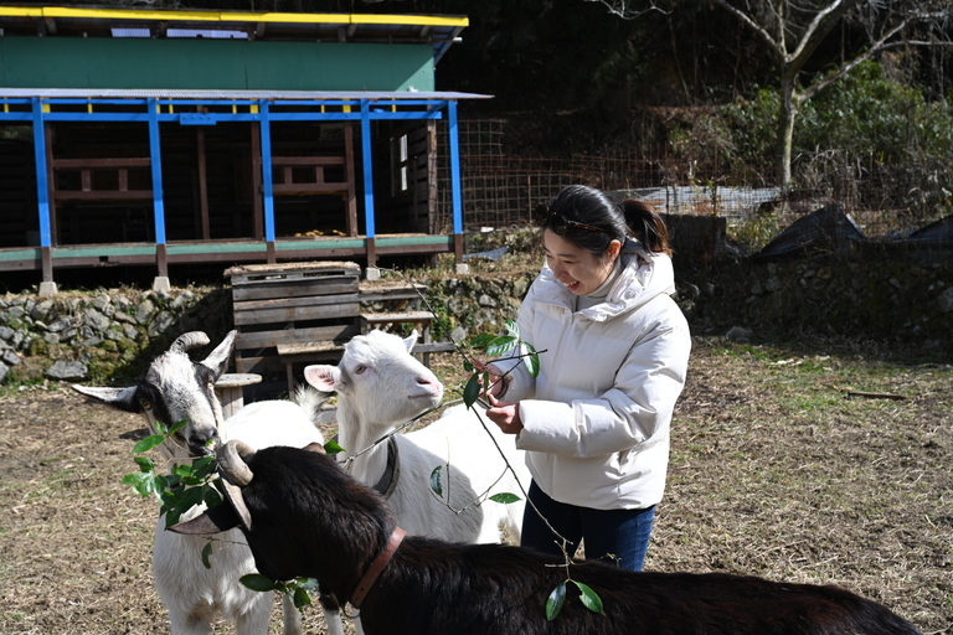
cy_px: 318
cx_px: 476
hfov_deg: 50.7
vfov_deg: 35.1
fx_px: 1006
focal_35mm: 38
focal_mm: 38
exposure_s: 1/400
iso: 100
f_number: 7.1
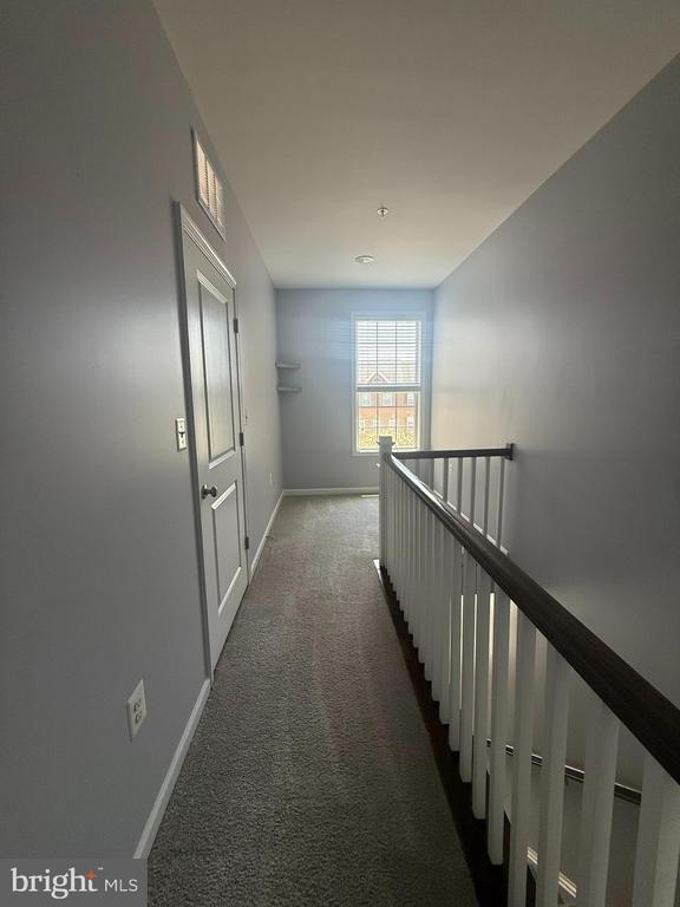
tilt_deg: -7.3
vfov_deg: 102.1
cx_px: 340
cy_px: 454
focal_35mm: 14
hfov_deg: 85.7
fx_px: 367
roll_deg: +0.8
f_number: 2.2
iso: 125
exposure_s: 1/99
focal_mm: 2.22
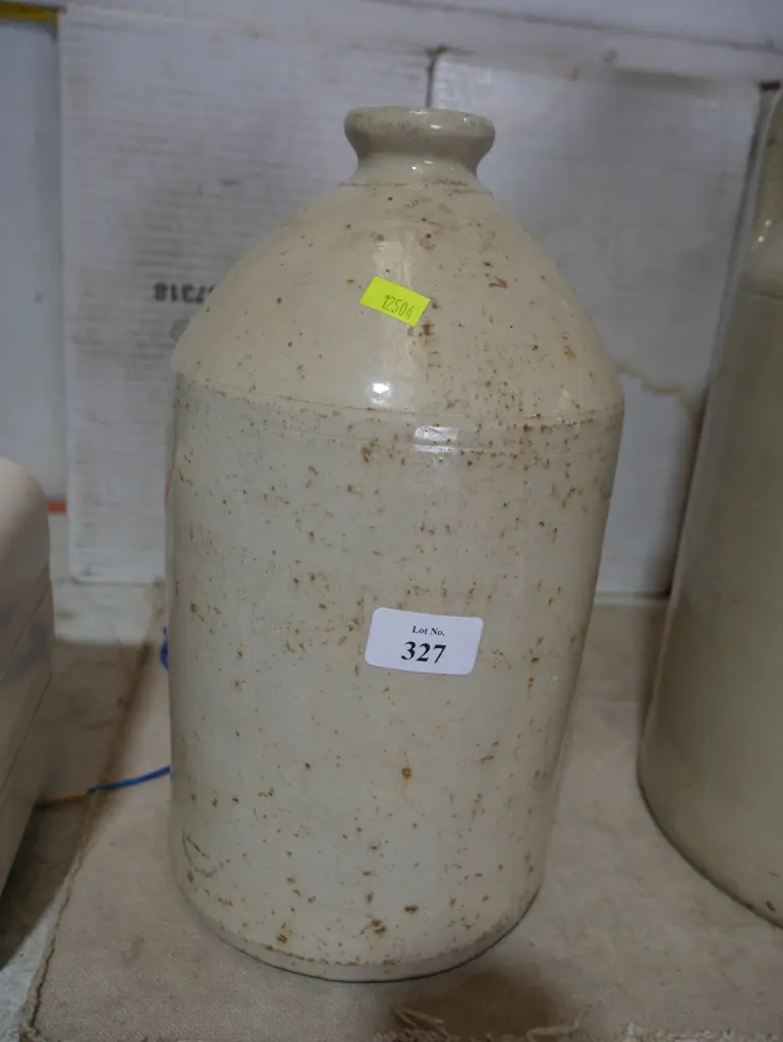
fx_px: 904
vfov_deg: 59.9
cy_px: 521
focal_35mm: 30
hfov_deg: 46.8
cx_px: 392
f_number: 3.6
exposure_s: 1/100
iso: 200
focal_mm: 15
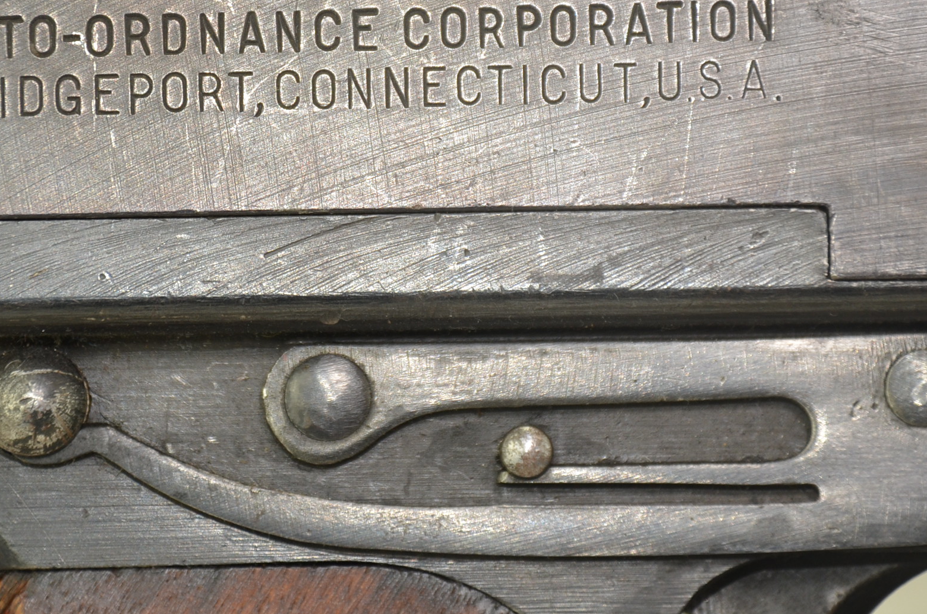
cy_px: 131
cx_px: 396
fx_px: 8217
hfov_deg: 6.5
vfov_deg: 4.3
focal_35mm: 320
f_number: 5.6
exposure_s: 1/125
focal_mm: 135
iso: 400
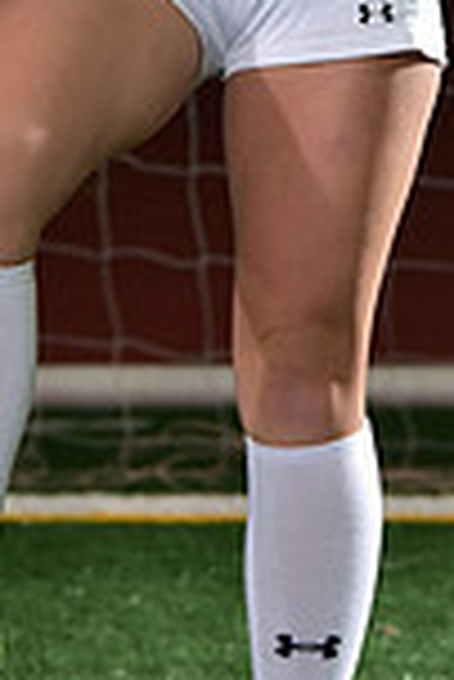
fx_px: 9059
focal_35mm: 480
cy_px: -288
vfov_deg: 4.3
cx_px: 115
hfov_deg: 2.9
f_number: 5
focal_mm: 125
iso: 1000
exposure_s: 1/200
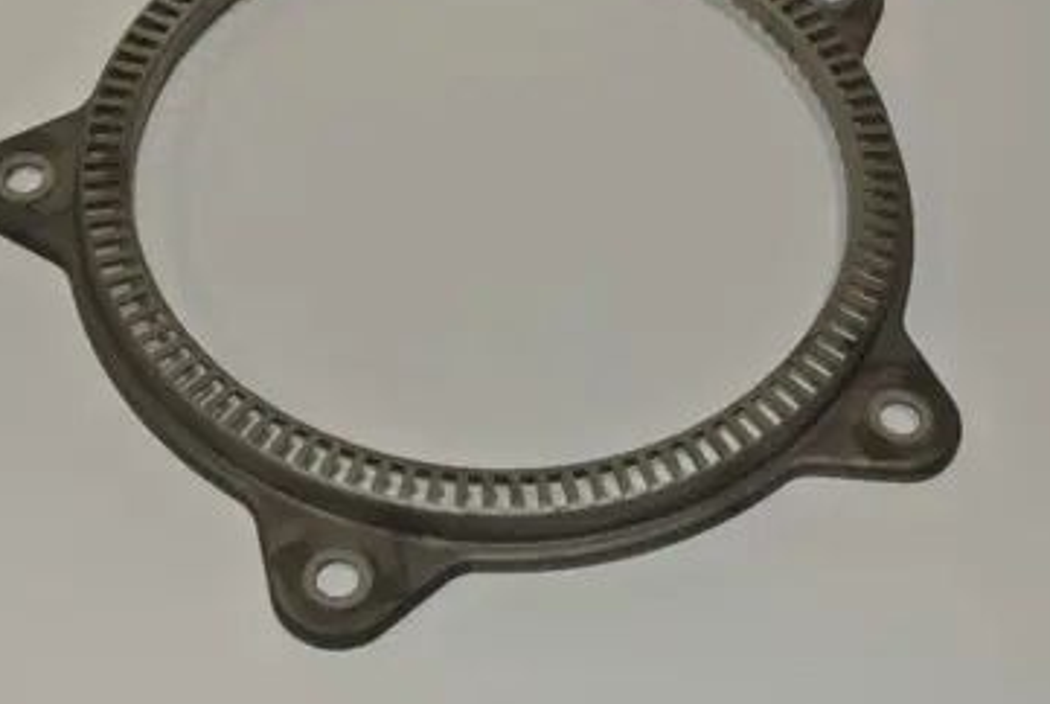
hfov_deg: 26.6
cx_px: 483
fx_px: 2220
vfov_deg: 17.9
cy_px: 204
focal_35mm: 76
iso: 200
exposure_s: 1/60
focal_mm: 18.9
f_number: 4.8
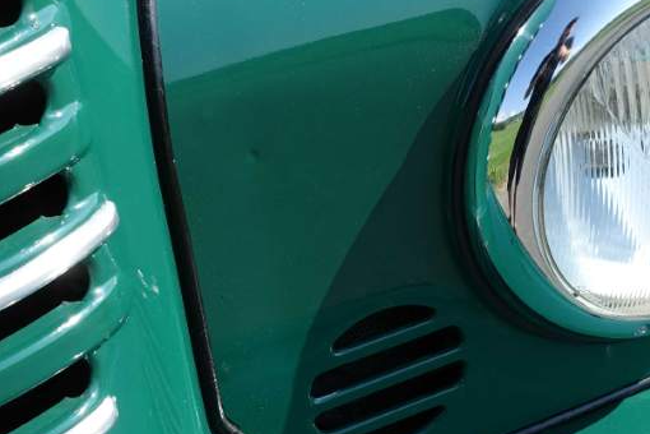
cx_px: 509
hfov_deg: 25.3
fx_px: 1426
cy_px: 245
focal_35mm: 79
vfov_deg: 17.3
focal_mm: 12.81
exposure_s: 1/500
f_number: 4
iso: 125
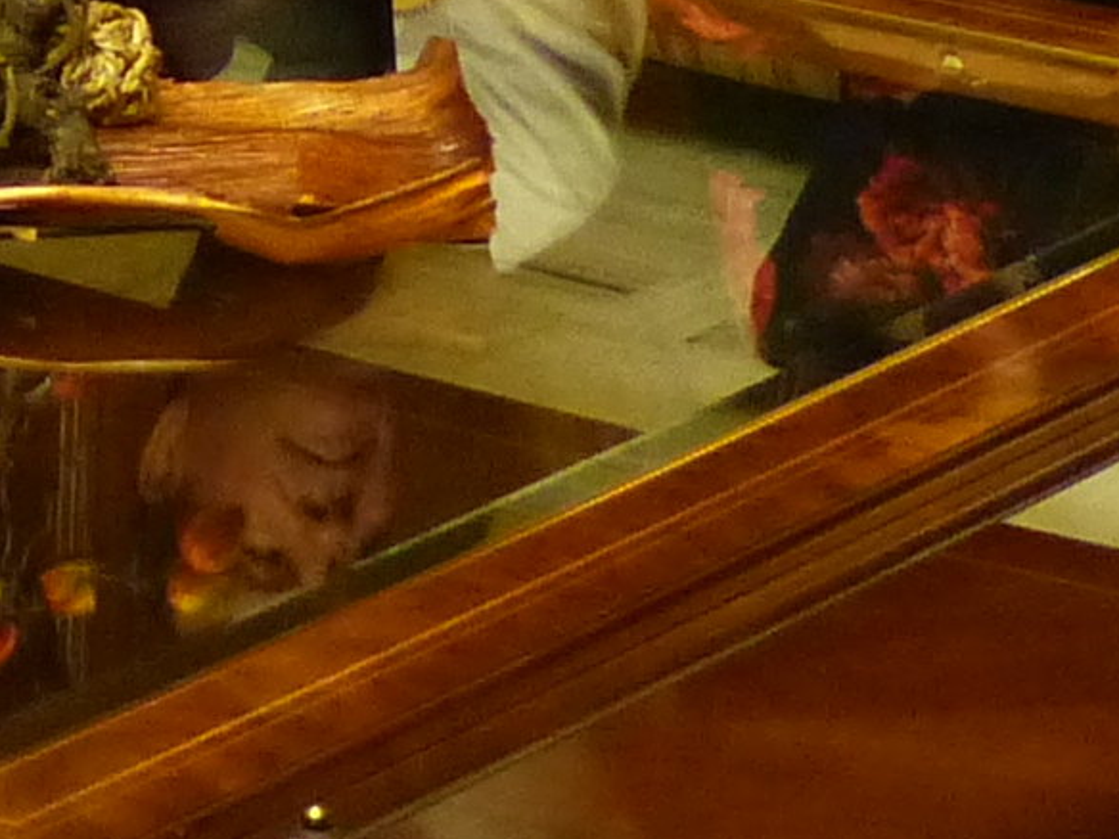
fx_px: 7532
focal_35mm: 233
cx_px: -339
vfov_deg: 6.2
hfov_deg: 8.4
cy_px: -858
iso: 400
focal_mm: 6
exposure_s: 1/20
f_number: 2.8
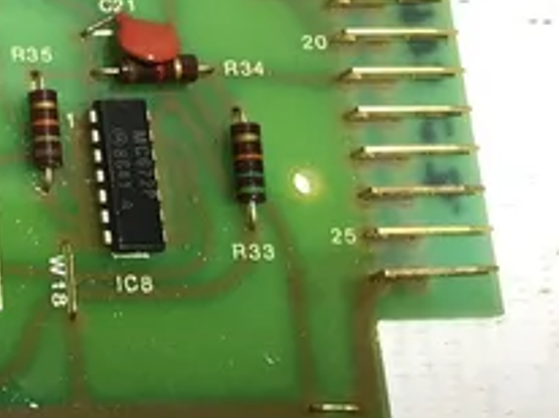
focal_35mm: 113
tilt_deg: -69.9
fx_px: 1823
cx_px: -315
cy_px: -26
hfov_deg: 15.8
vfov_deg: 12.9
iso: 40
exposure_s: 1/120
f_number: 2.4
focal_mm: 3.3
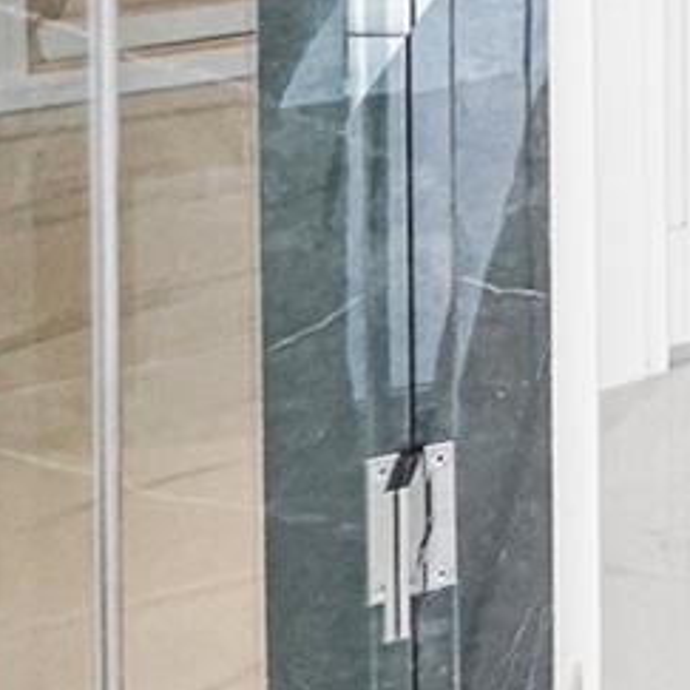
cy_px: -696
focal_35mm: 95
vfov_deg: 14.9
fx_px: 2142
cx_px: 2240
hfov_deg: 10.4
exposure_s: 1/30
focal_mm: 17
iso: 1250
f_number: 9
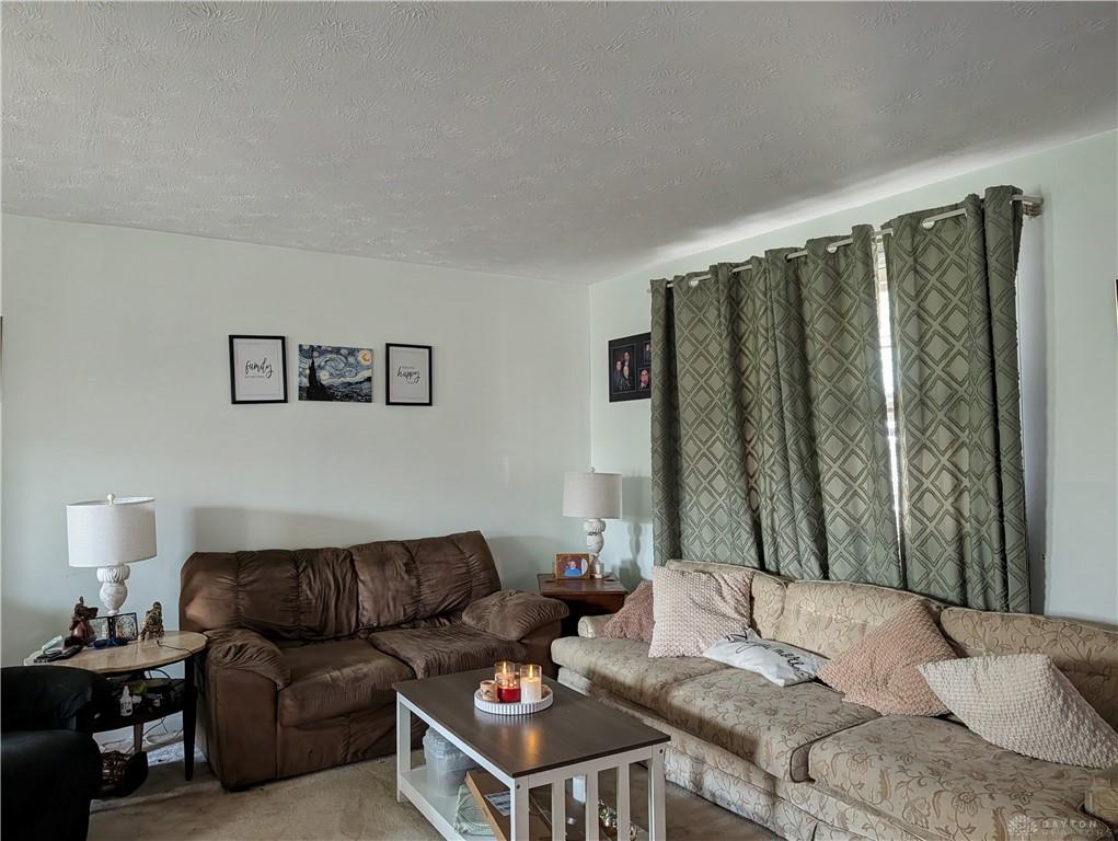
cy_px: 420
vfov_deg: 56.9
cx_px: 559
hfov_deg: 71.5
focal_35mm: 24
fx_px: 776
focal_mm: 6.9
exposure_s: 1/78.8
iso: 454
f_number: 1.68
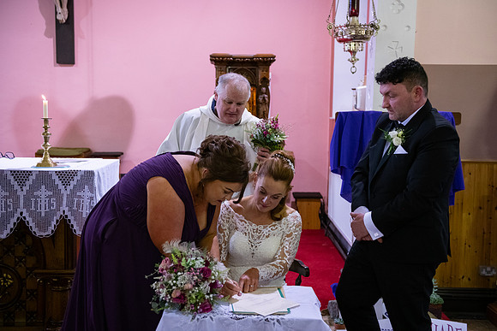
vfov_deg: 30.5
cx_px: 248
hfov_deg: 44.5
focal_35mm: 44
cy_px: 166
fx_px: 608
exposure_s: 1/160
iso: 1250
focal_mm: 44
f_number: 3.5
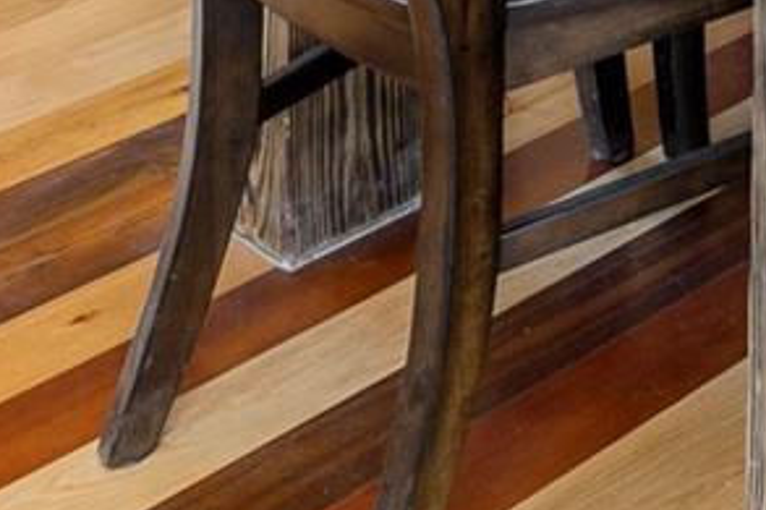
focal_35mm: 98
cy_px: -1148
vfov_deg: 9.7
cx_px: 1412
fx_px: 2084
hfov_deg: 16.9
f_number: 7.1
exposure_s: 1/15
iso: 320
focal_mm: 14
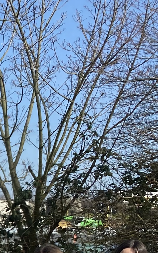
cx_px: -294
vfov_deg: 18.4
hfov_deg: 9.9
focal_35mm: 105
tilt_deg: -9.7
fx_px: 724
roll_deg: -1.9
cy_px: 332
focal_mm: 4.25
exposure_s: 1/2571
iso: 32
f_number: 1.8
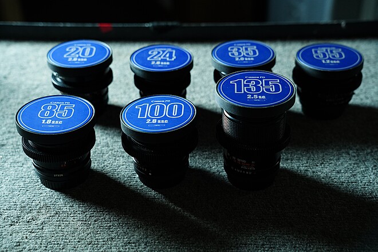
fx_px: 574
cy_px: 126
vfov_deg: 24.7
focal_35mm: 55
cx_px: 189
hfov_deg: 36.4
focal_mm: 54.7
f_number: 4.5
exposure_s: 1/60
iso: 2000
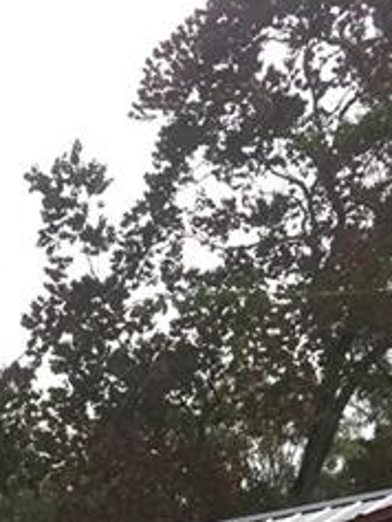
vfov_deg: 18.1
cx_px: -139
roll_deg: +2.7
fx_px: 1418
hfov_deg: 14.9
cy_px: 830
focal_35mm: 94
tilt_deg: -0.3
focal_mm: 4.15
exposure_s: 1/30
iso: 50
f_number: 2.2
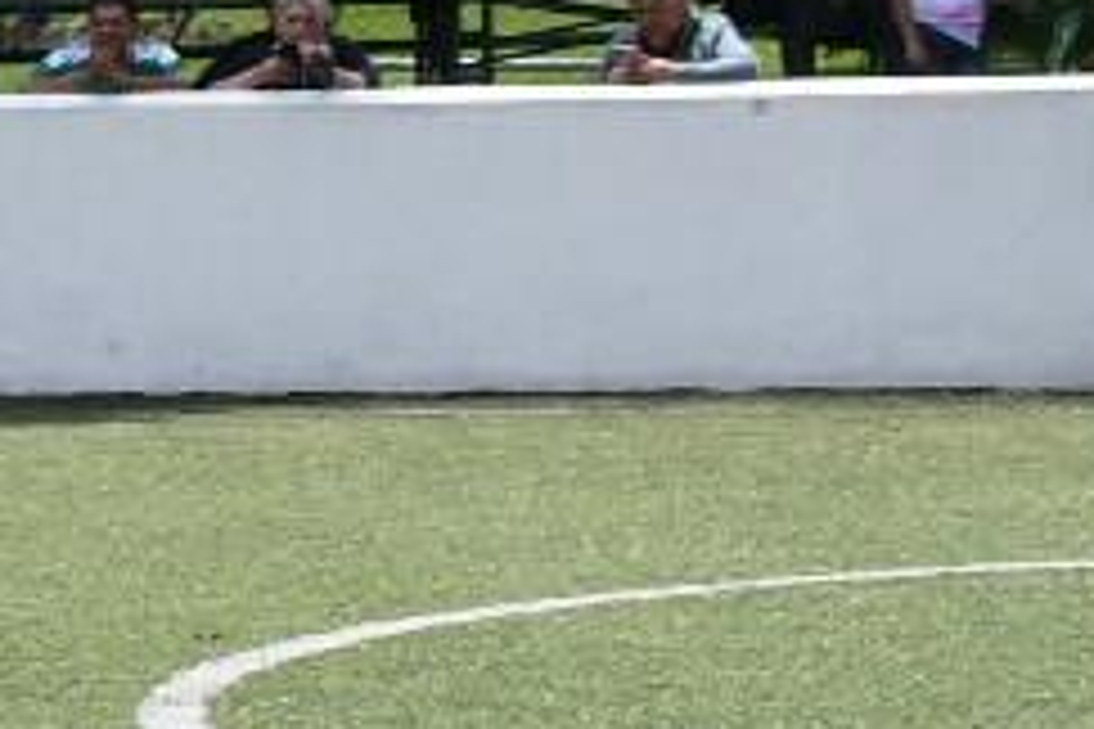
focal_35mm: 180
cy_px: 544
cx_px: -2044
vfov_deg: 7.6
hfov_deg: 9.4
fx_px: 5470
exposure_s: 1/1600
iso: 500
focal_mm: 18
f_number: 5.6
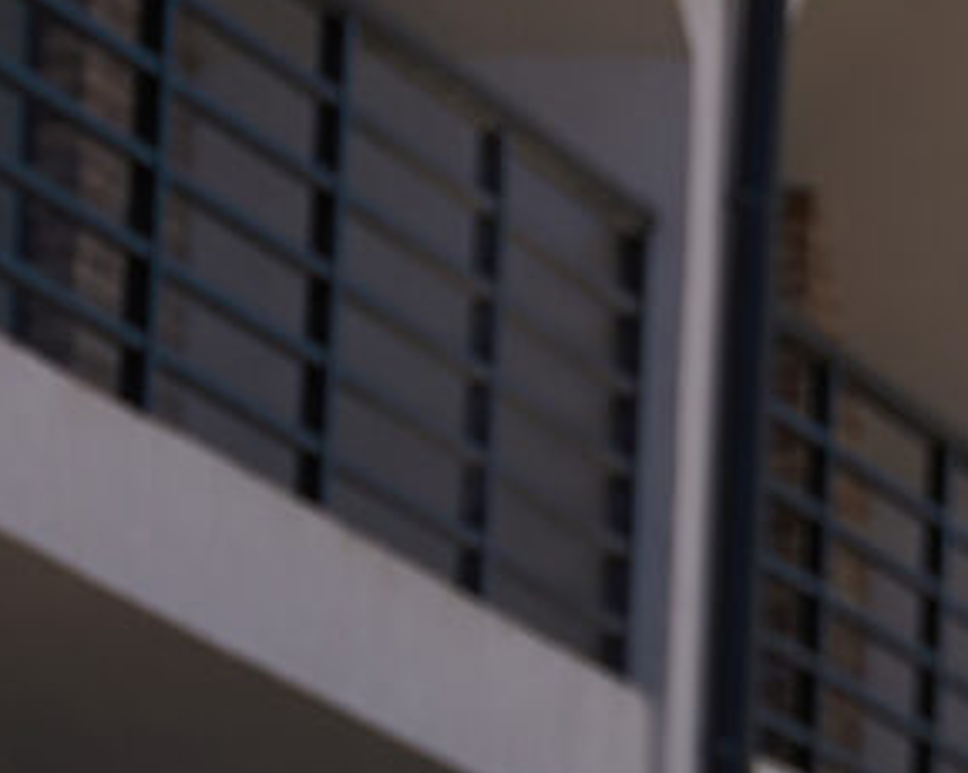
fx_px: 12411
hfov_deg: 4.3
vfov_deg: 3.6
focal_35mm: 434
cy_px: 808
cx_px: 2571
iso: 100
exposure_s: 1/1250
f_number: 3.2
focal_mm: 51.9
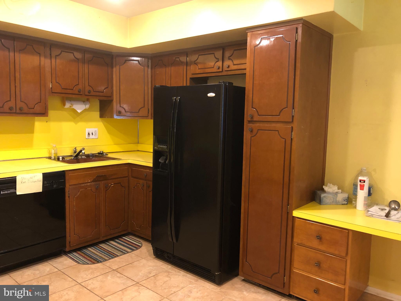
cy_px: 150
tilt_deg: -6.6
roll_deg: -1.1
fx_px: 324
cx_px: 200
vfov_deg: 49.7
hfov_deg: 63.4
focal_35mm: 28
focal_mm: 4
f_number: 1.8
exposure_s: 1/11
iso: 100
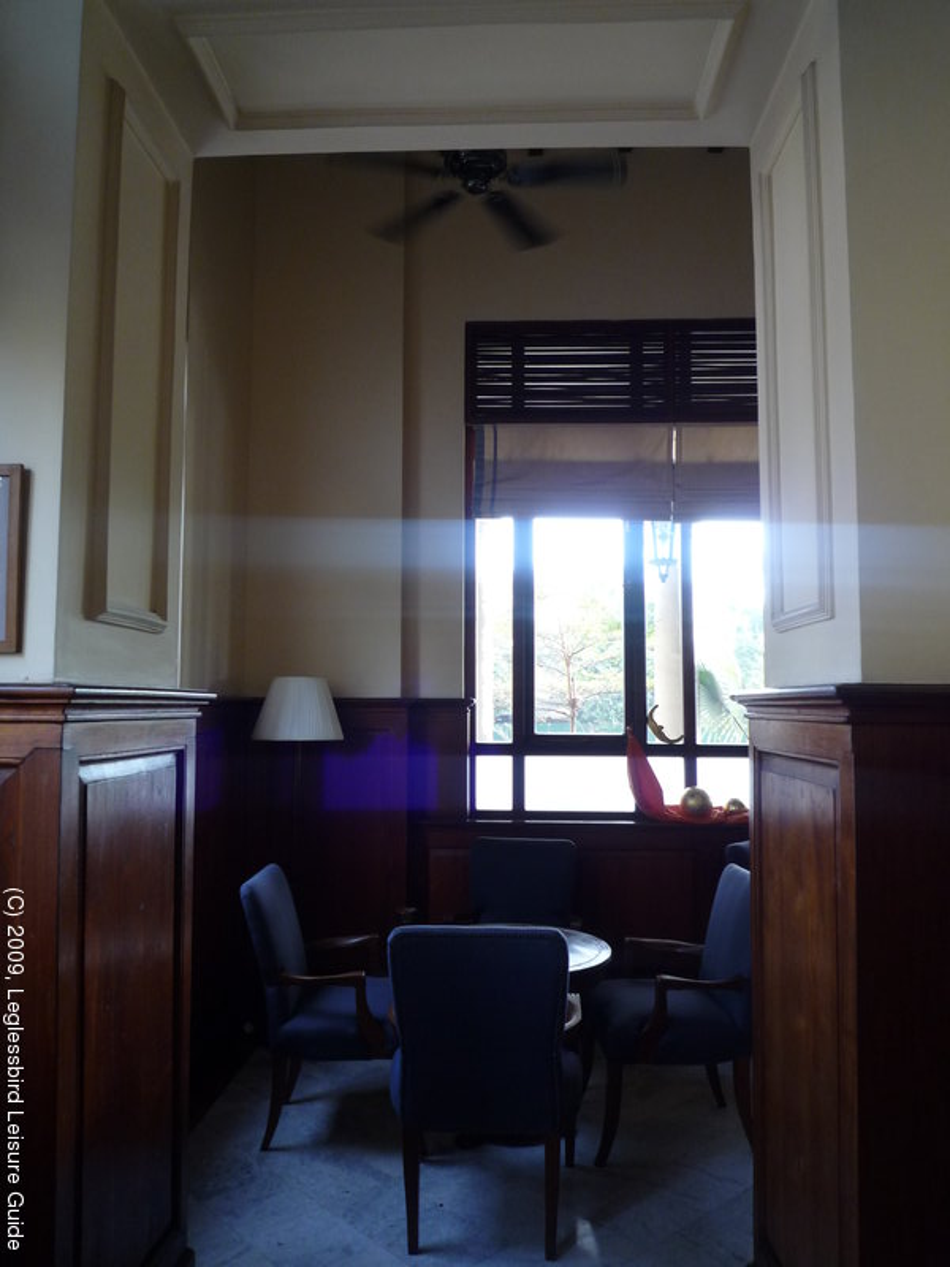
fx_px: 915
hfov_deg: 54.9
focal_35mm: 25
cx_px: 475
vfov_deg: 69.4
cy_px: 634
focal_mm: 4.4
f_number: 2.8
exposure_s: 1/30
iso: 125
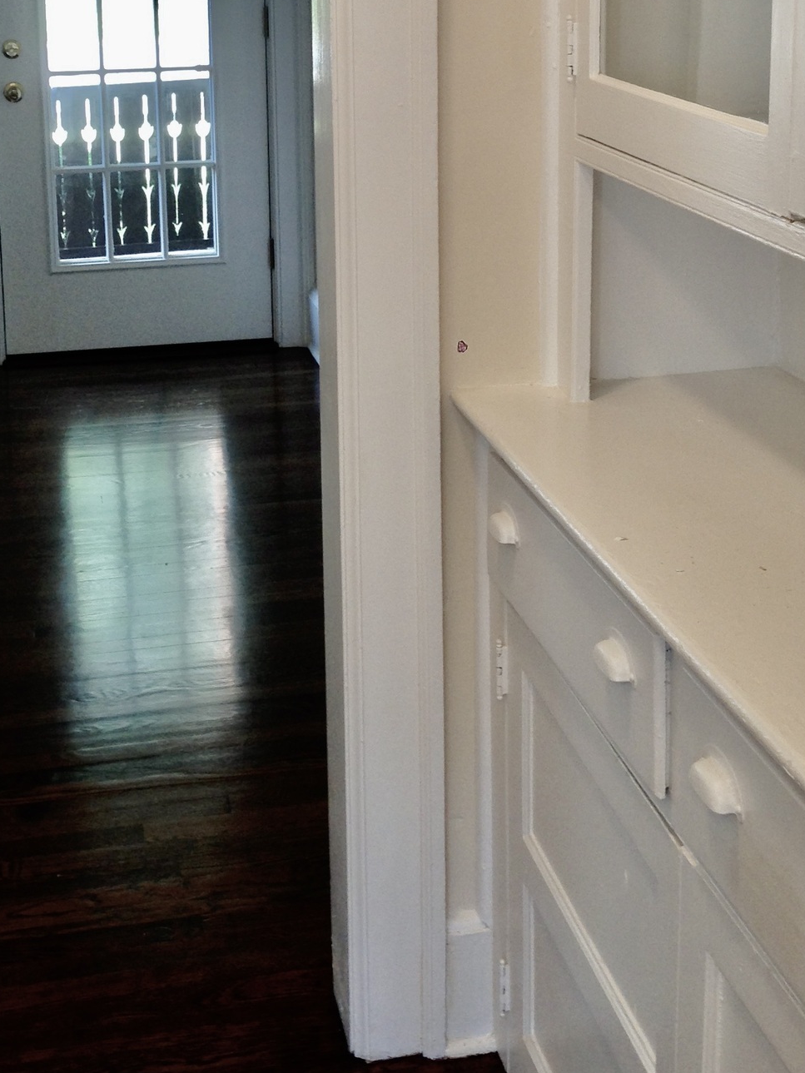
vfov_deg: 31.8
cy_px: 217
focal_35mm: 59
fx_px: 1829
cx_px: 350
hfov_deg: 24.8
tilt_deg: -9.6
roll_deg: +0.6
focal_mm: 4.12
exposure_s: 1/20
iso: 64
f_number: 2.4
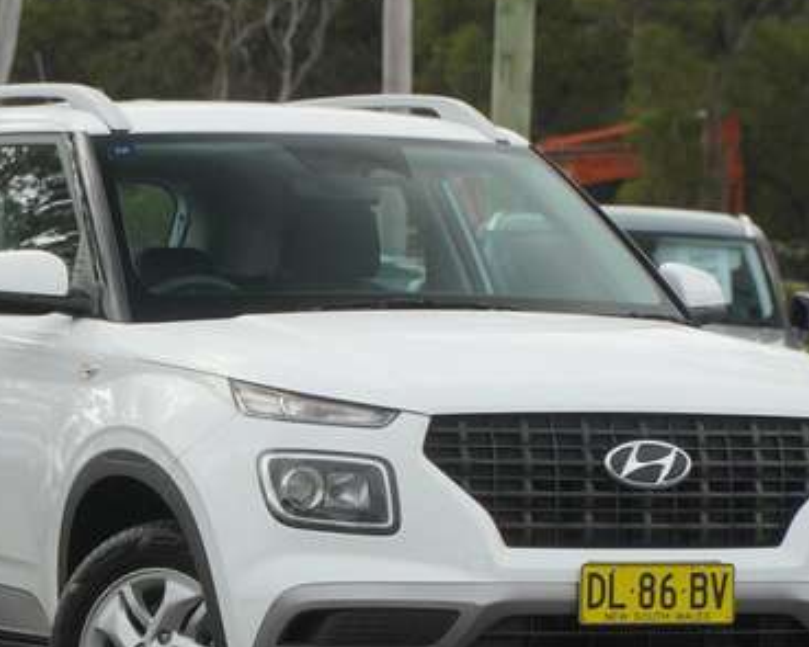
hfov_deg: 8.2
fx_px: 5643
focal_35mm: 236
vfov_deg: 6.6
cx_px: 292
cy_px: 406
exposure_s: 1/800
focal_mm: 103
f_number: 7.1
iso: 800
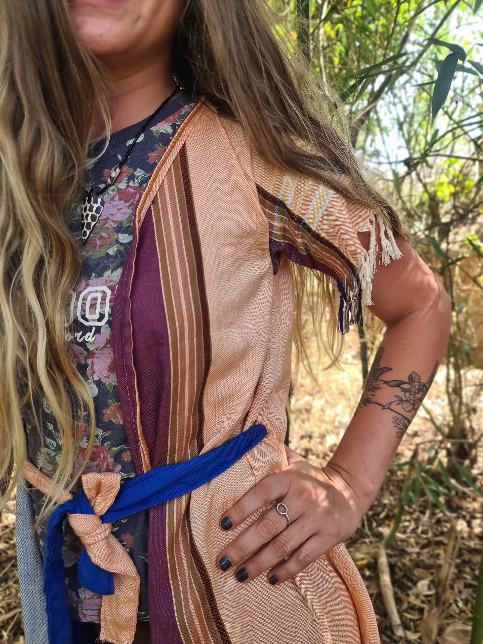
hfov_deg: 54.9
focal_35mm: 25
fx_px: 465
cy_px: 322
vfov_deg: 69.4
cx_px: 242
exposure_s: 1/100
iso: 50
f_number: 1.8
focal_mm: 7
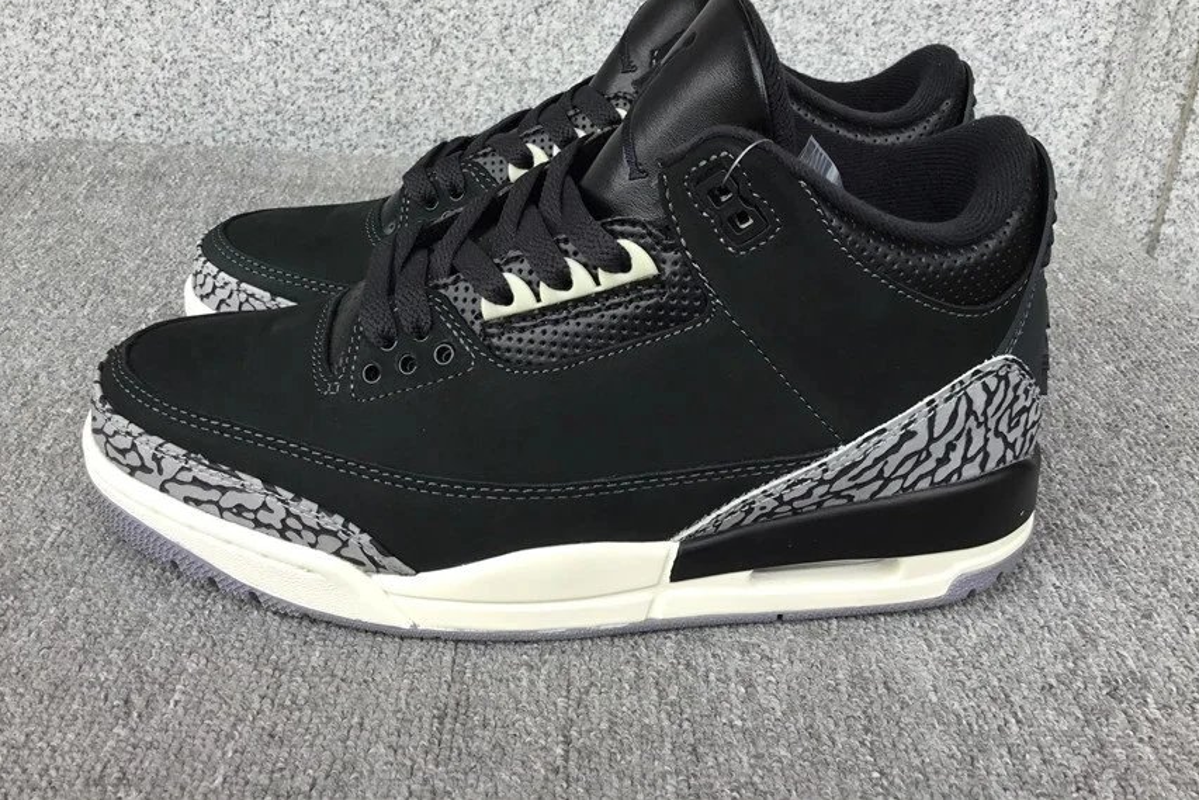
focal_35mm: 34
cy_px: 327
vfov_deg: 38.8
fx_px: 1133
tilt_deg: -25.2
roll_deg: -1.7
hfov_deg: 55.8
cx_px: 576
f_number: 2.4
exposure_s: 1/100
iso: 25
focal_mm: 3.3
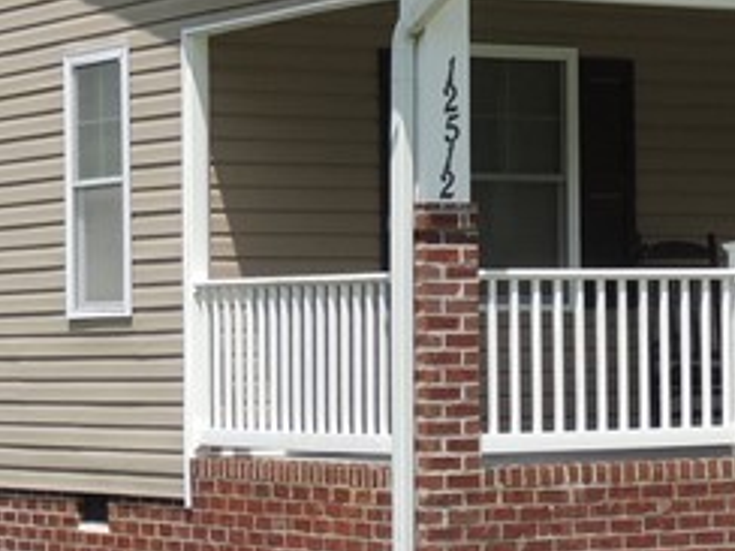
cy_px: 217
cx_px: 615
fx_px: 3567
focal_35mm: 168
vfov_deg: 8.8
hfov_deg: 11.7
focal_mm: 7.1
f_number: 3.3
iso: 100
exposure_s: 1/1000
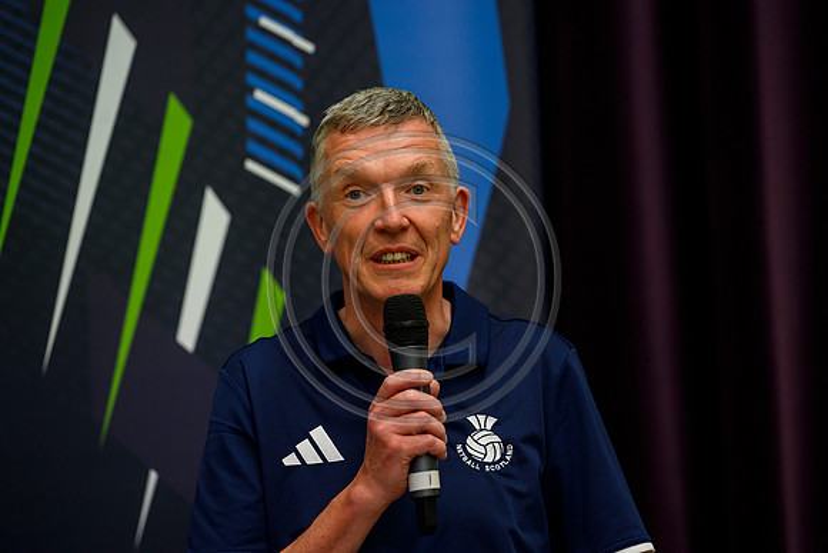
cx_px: 414
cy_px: 276
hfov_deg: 10.3
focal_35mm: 200
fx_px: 4601
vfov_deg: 6.9
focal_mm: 200
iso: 4000
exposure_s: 1/400
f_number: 3.5
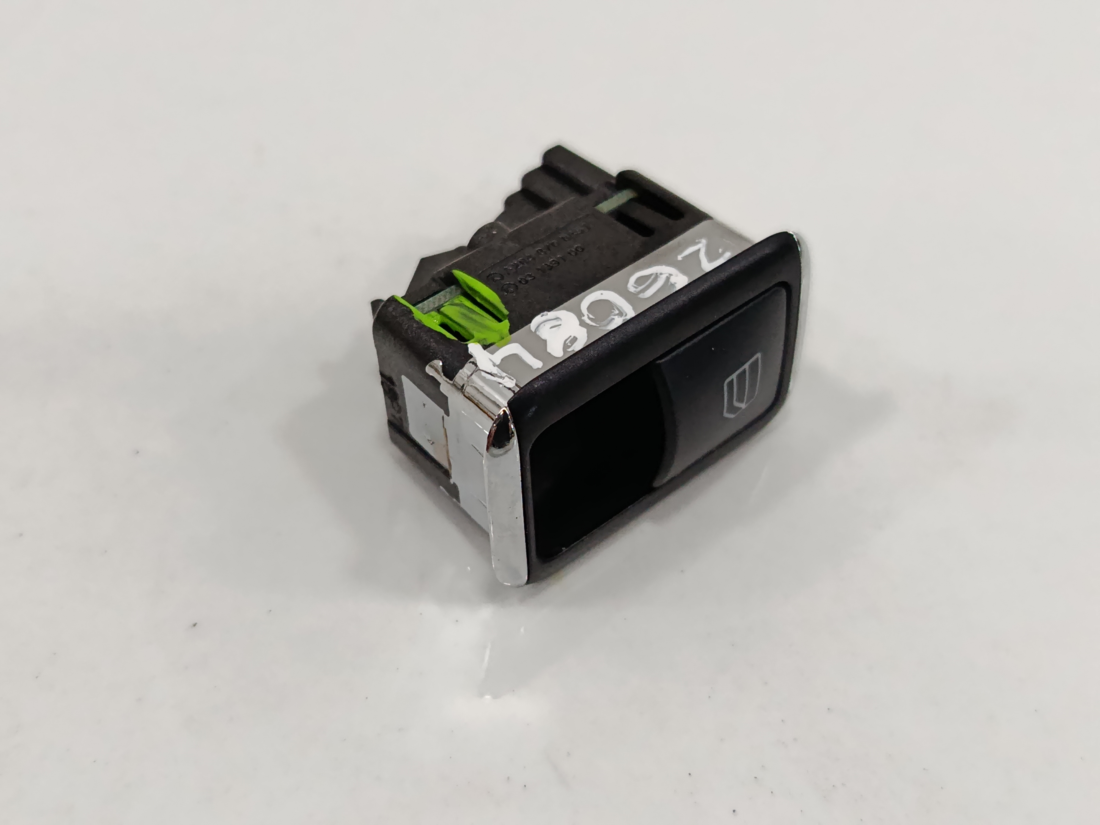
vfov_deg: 33.6
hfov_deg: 43.9
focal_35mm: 43
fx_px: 1366
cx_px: 550
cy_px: 412
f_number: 1.7
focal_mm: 5.24
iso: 870
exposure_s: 1/100
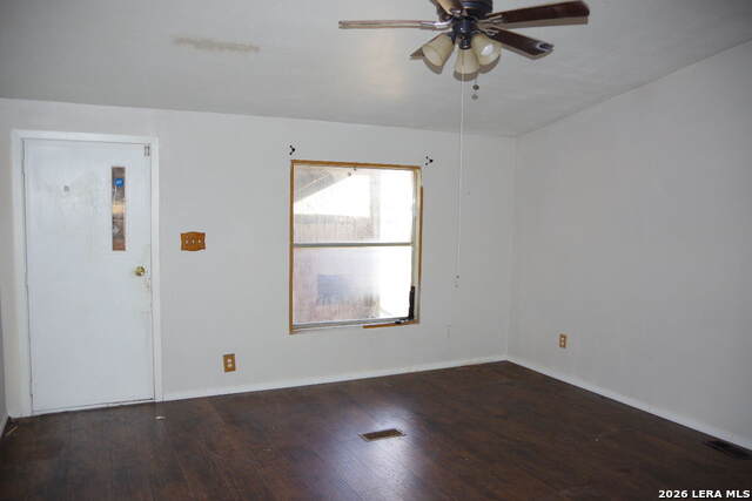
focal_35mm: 27
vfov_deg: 48.0
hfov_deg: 67.4
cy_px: 250
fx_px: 564
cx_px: 376
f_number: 3.5
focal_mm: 18
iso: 200
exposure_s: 1/50
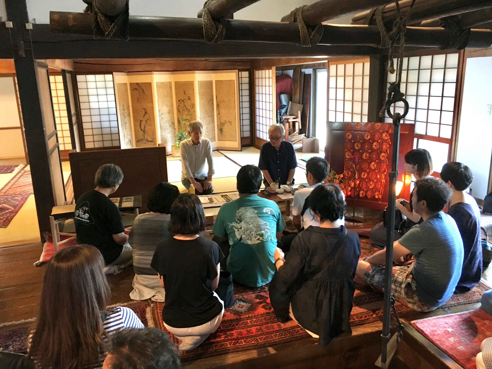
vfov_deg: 48.2
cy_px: 184
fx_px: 412
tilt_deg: -13.8
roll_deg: +1.6
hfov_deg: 61.7
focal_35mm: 29
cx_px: 246
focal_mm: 4.15
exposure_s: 1/24
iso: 200
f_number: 2.2
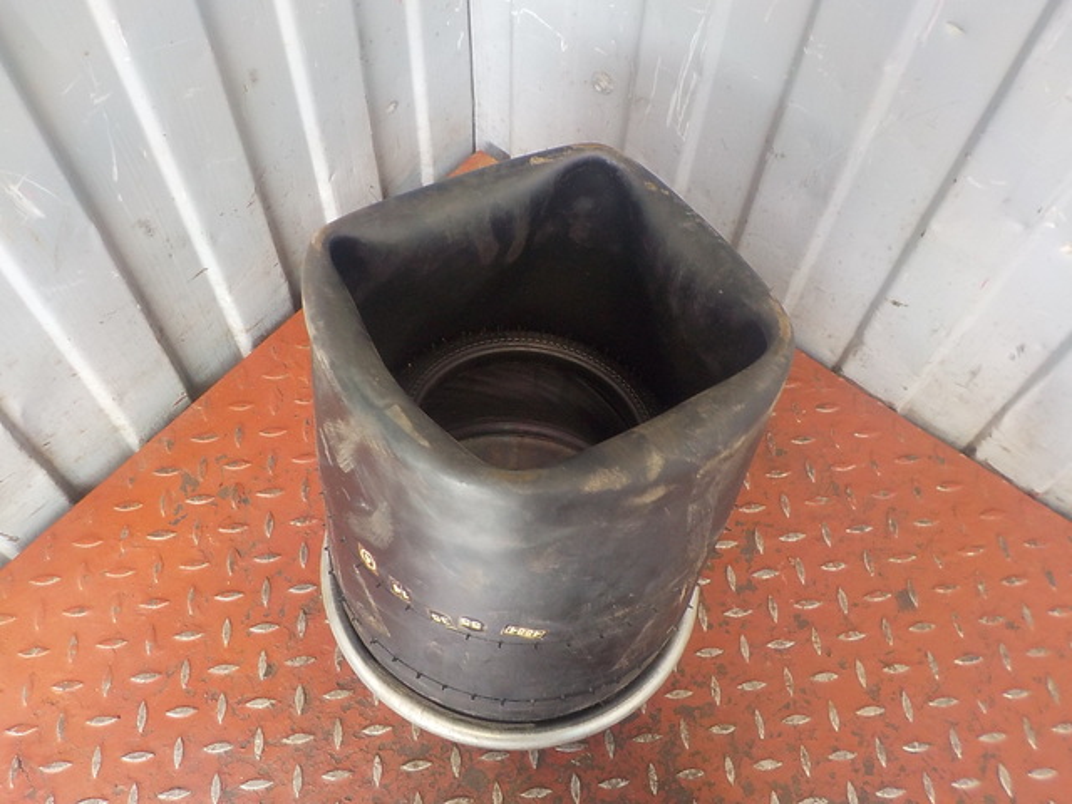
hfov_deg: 60.0
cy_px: 402
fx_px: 929
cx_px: 536
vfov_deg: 46.8
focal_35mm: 30
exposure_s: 1/30
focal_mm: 4.1
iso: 200
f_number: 3.3
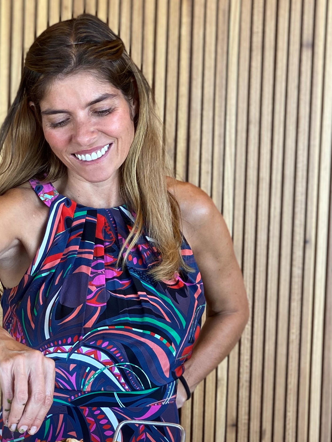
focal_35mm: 86
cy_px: 226
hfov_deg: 17.1
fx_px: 1099
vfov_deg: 22.8
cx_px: 90
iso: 40
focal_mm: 6
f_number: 2
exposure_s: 1/120
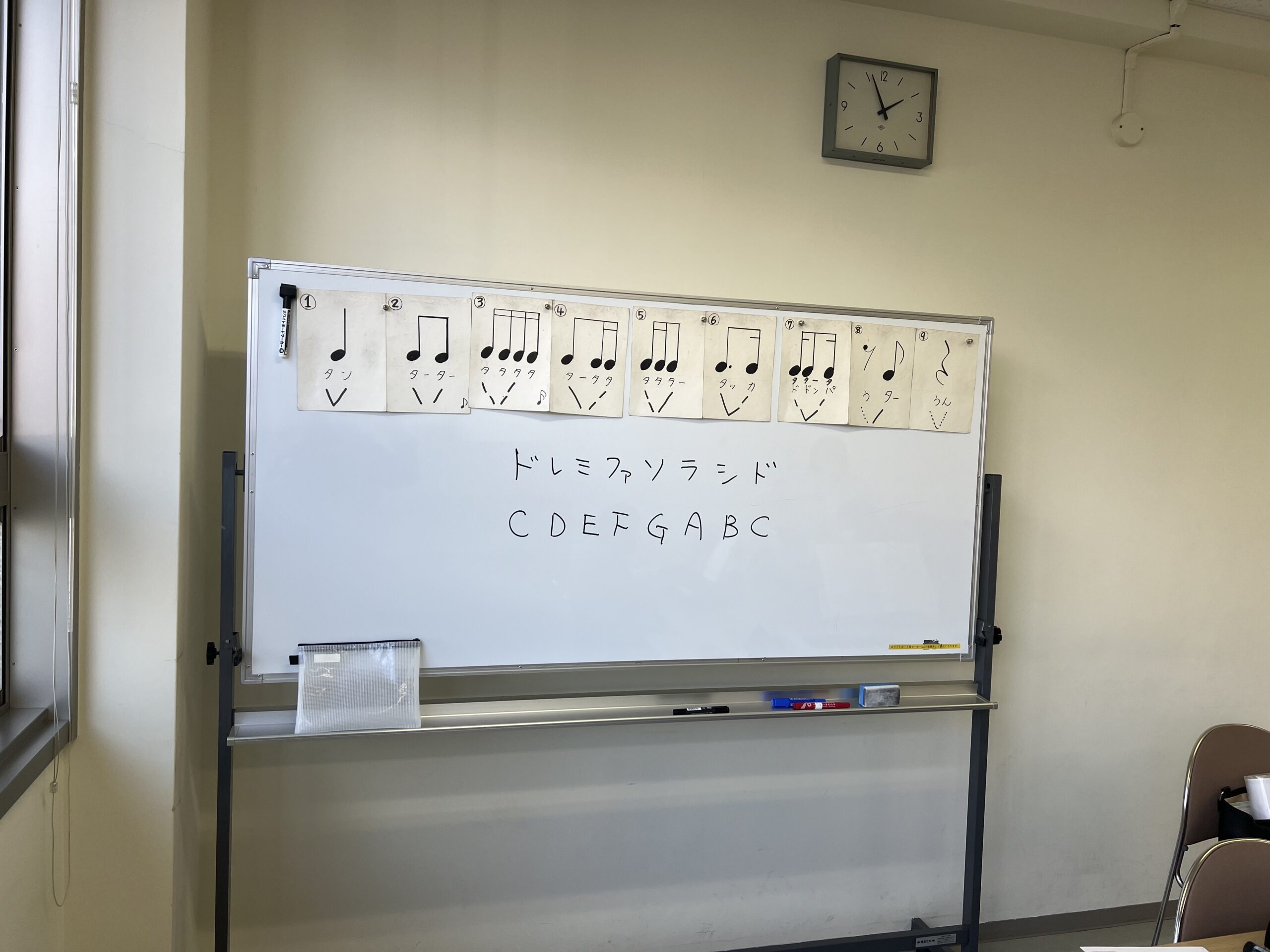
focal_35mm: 26
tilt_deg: -2.5
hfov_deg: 67.3
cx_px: 635
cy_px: 476
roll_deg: -1.9
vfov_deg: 53.1
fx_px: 954
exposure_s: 1/234
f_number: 1.5
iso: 40
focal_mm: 5.7
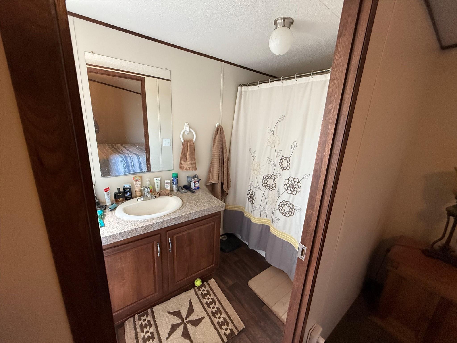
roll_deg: -3.2
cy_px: 172
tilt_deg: -14.4
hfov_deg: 102.1
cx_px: 228
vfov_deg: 85.7
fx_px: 185
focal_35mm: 14
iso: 320
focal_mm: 2.22
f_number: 2.2
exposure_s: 1/88
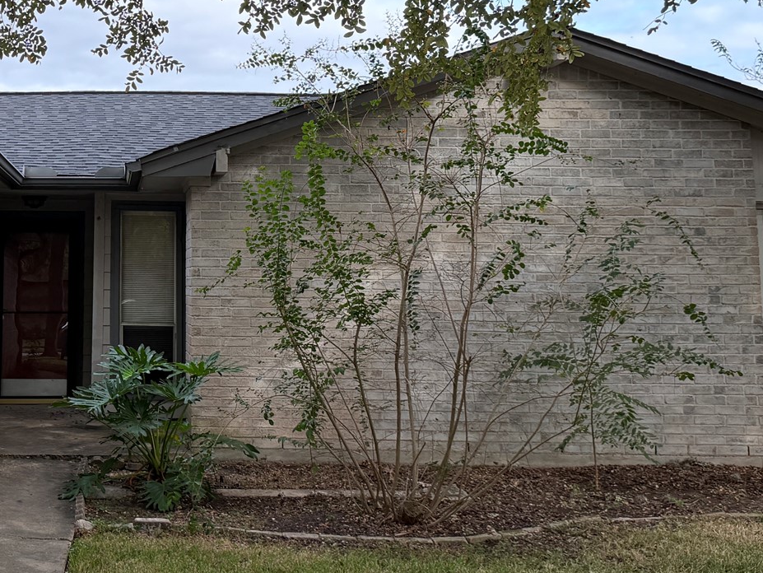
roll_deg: -0.5
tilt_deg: +7.7
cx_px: 119
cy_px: 128
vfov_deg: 27.1
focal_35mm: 53
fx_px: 1169
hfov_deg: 34.7
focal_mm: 6.76
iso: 100
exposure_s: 1/943
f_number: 1.78
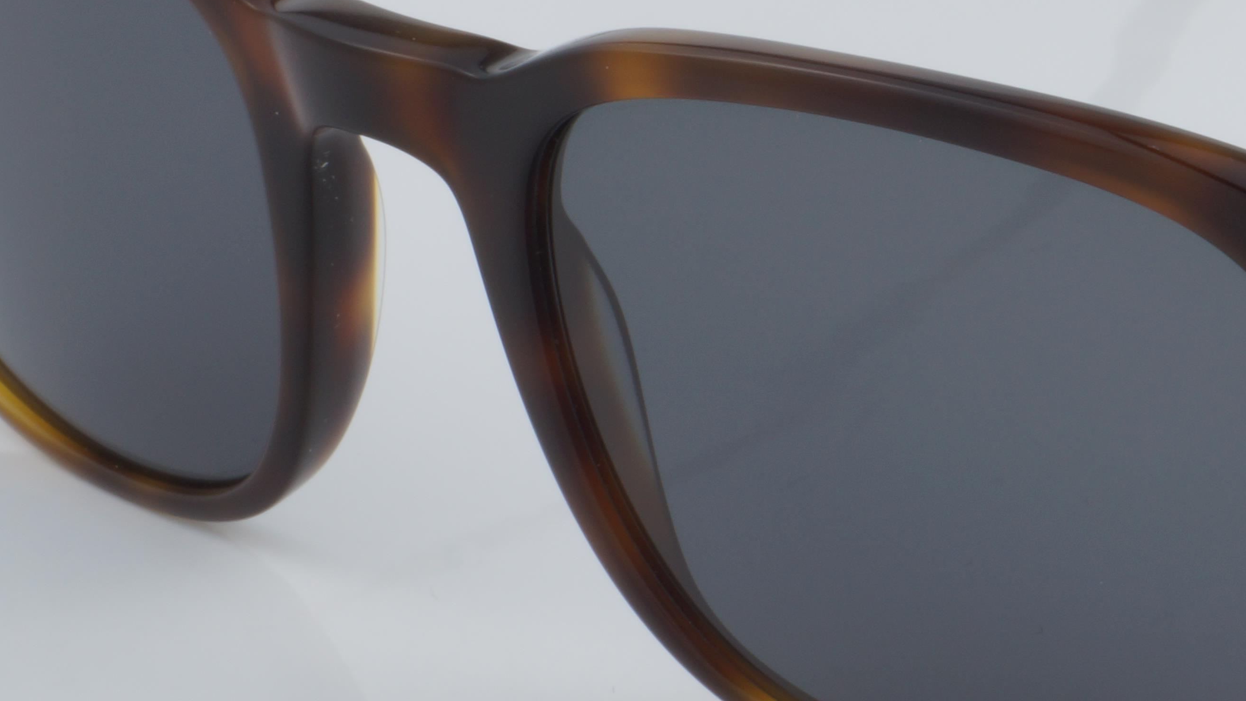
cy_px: 290
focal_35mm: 180
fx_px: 5947
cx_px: 1099
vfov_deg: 6.7
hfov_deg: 11.9
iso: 100
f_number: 32
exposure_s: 1/4
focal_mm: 50
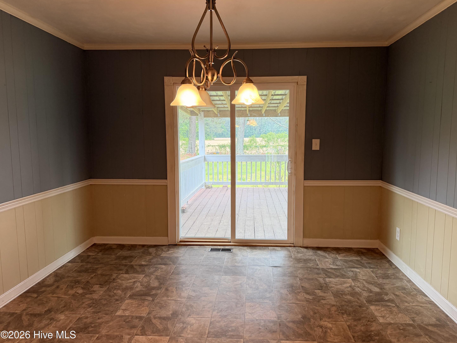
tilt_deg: -5.8
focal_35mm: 25
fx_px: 330
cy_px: 172
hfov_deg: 69.4
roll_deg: +0.9
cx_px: 238
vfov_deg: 54.9
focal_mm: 6.76
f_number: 1.78
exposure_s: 1/120
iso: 200
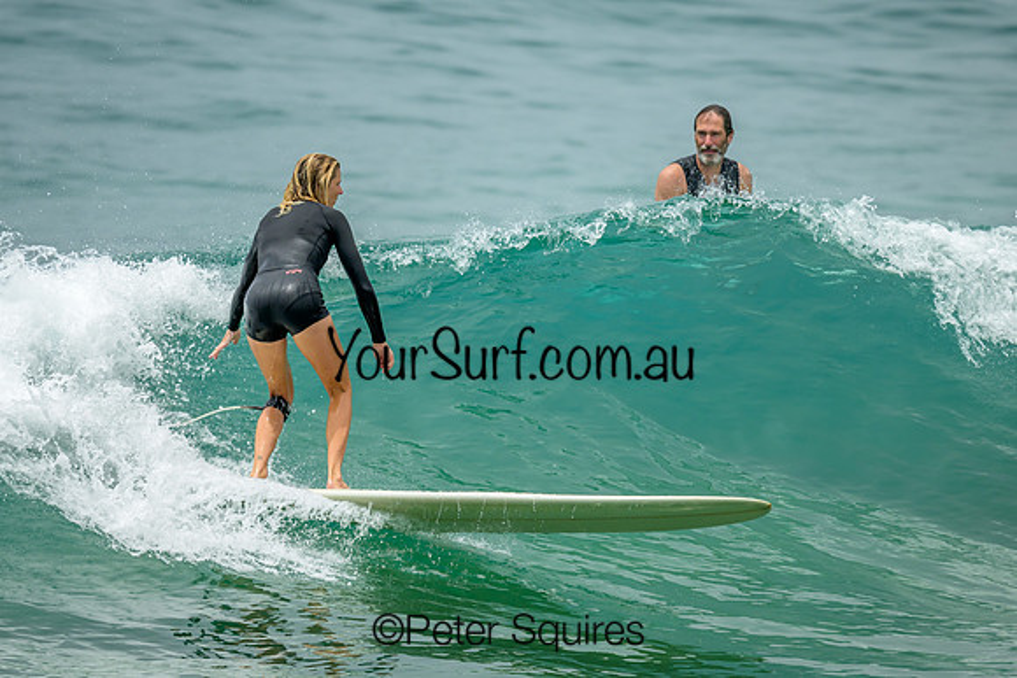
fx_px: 30942
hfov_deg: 1.9
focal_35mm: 1095
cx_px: 448
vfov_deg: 1.3
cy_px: 214
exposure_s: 1/2000
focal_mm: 800
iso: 200
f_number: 6.3
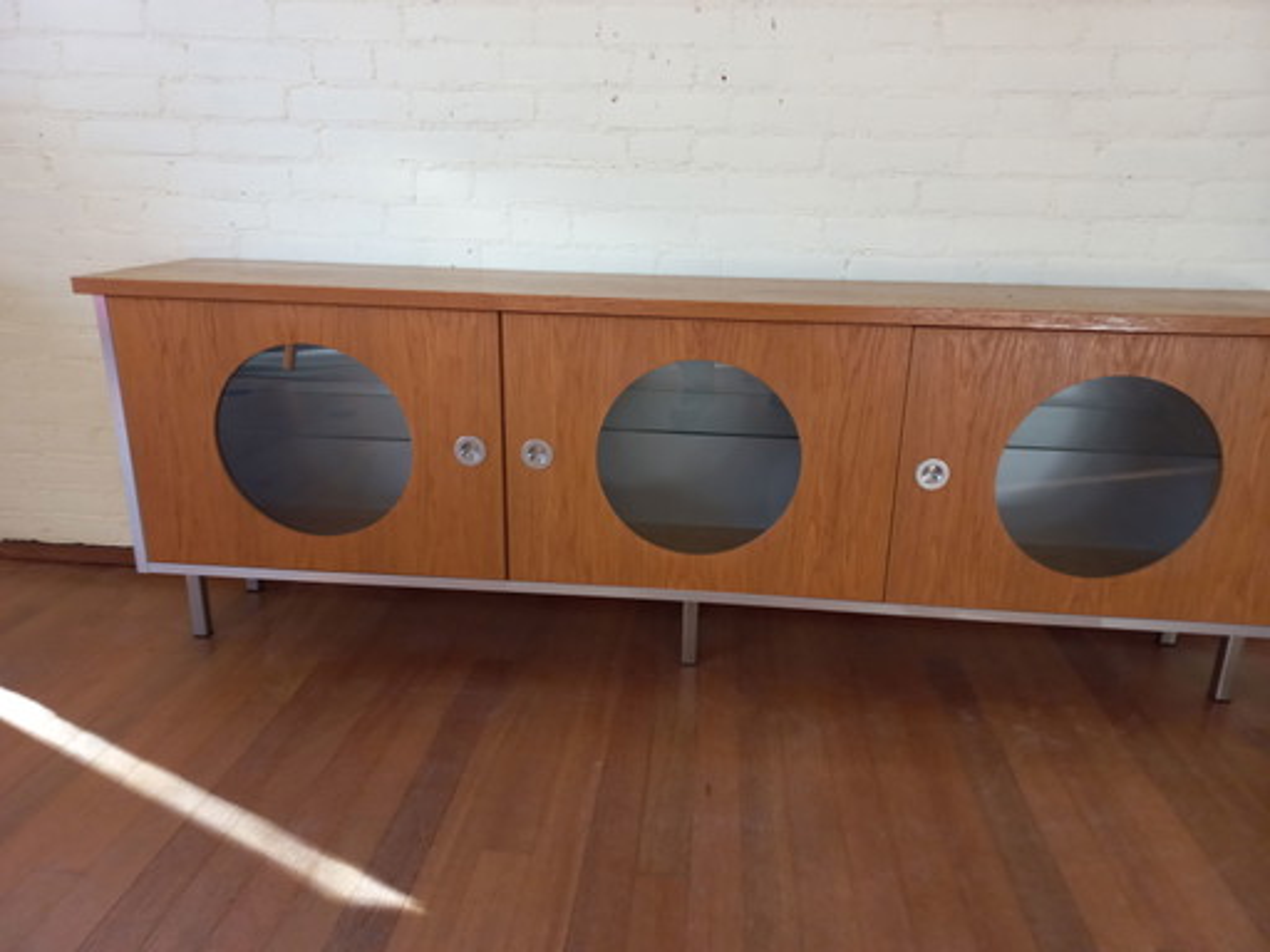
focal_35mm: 25
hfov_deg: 69.4
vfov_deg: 54.9
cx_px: 635
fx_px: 917
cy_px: 476
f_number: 1.8
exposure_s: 1/50
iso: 100
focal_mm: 4.6
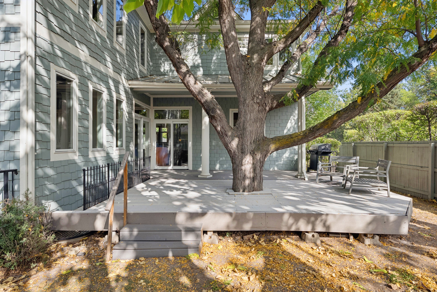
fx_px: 243
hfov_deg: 83.9
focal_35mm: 20
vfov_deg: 62.0
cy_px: 146
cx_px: 218
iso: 320
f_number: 9
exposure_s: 1/320
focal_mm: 20
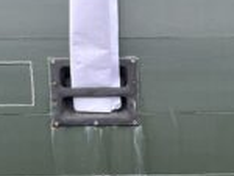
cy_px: 262
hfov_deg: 23.3
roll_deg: +3.4
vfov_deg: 16.3
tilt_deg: -13.6
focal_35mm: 83
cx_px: 168
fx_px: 562
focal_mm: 5.1
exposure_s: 1/209
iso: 40
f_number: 1.6
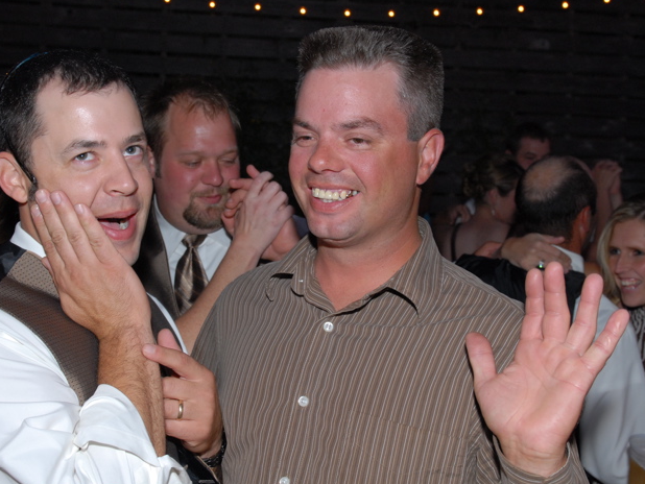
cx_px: 295
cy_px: 225
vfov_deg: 29.7
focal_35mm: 49
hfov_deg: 38.9
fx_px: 913
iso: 400
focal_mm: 28
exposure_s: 1/60
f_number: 5.6
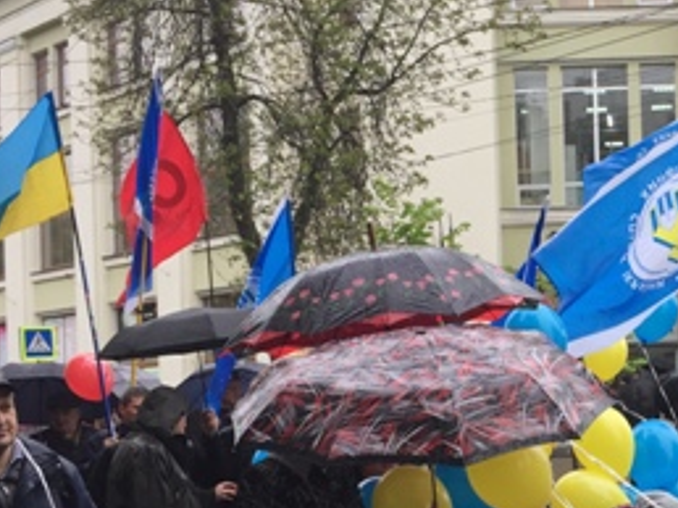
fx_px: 1409
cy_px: 368
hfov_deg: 25.9
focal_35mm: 72
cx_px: 657
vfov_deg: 20.3
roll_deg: +1.6
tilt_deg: +0.0
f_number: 2.2
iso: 40
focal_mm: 4.15
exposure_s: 1/100
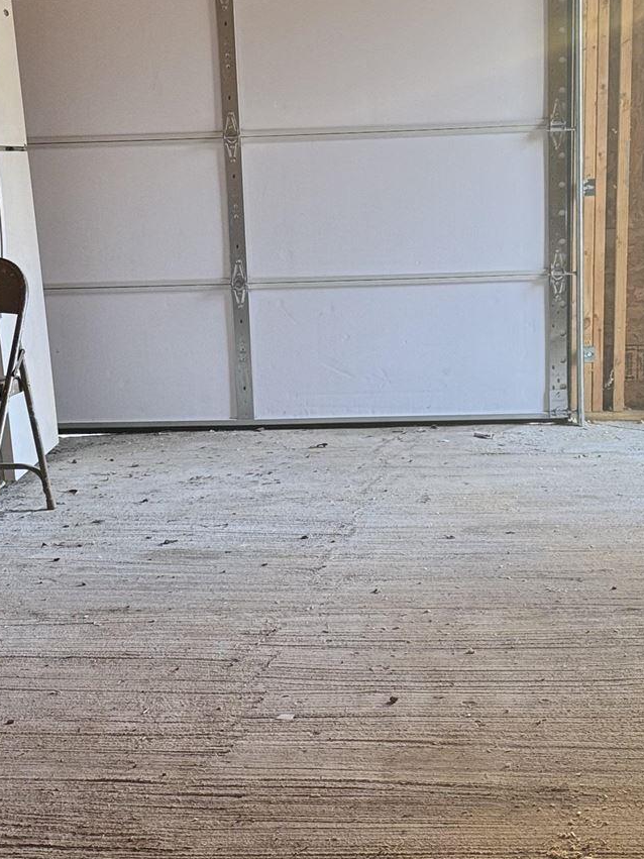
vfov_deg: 29.8
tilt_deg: -11.3
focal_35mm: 65
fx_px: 1613
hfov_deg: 22.6
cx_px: 342
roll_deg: +2.2
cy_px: 479
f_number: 1.78
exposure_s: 1/73
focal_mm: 6.76
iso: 200
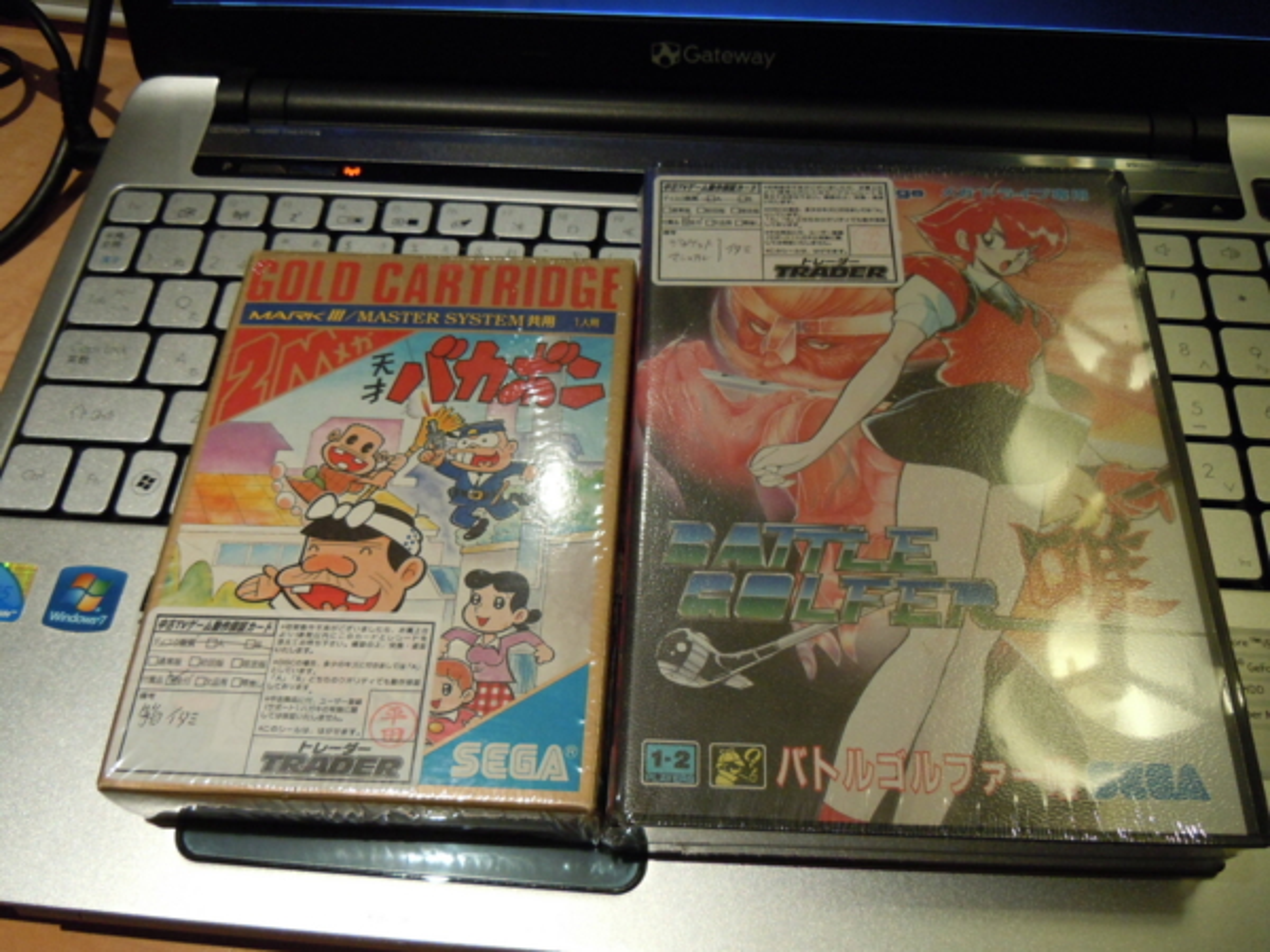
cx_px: 635
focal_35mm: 30
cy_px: 476
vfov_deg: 46.8
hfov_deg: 60.0
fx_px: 1101
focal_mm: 5.4
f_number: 3.5
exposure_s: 1/25
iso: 400
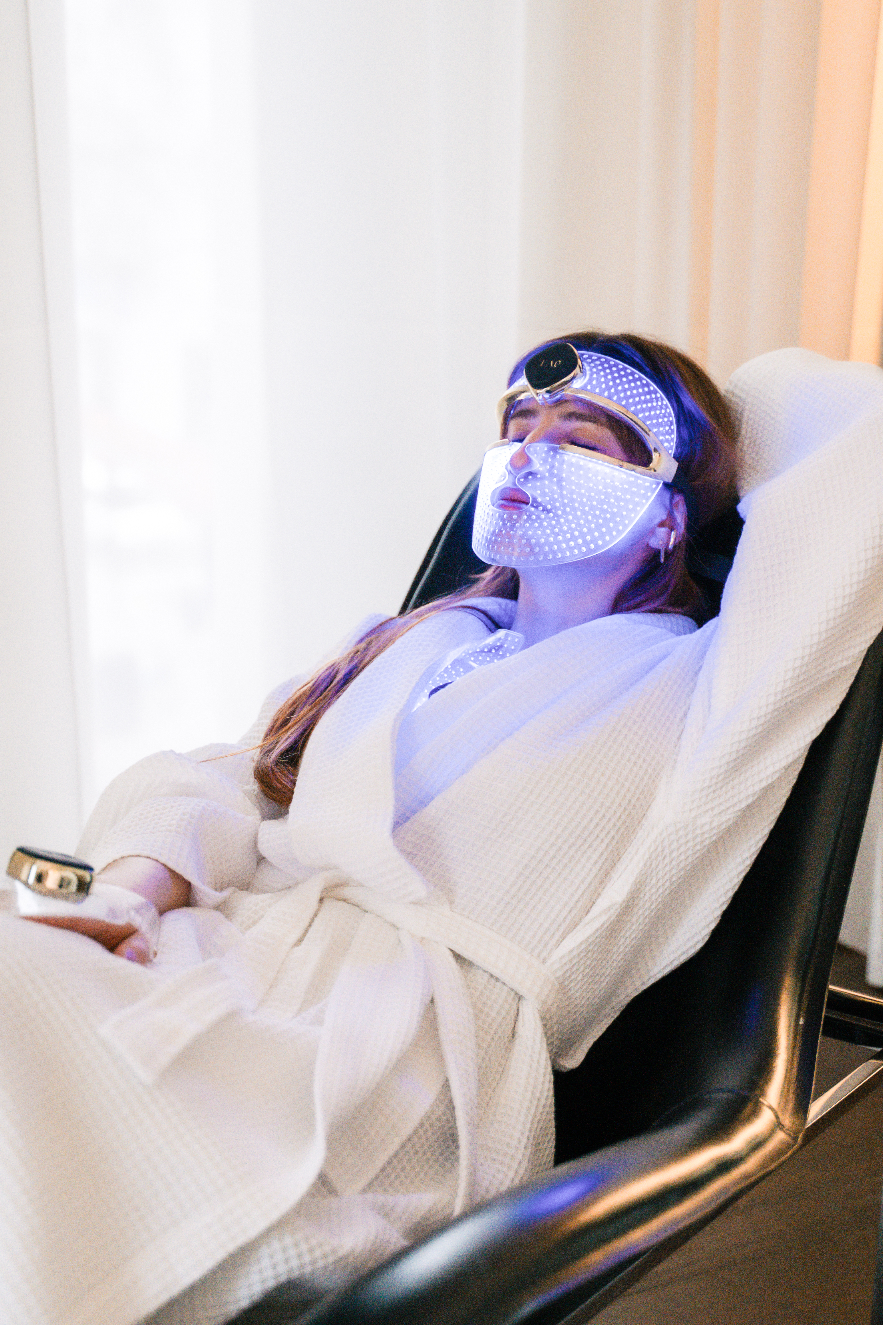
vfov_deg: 35.0
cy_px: 743
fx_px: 2097
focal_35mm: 57
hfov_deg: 23.8
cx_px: 475
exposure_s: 1/160
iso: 1600
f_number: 2.8
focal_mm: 44
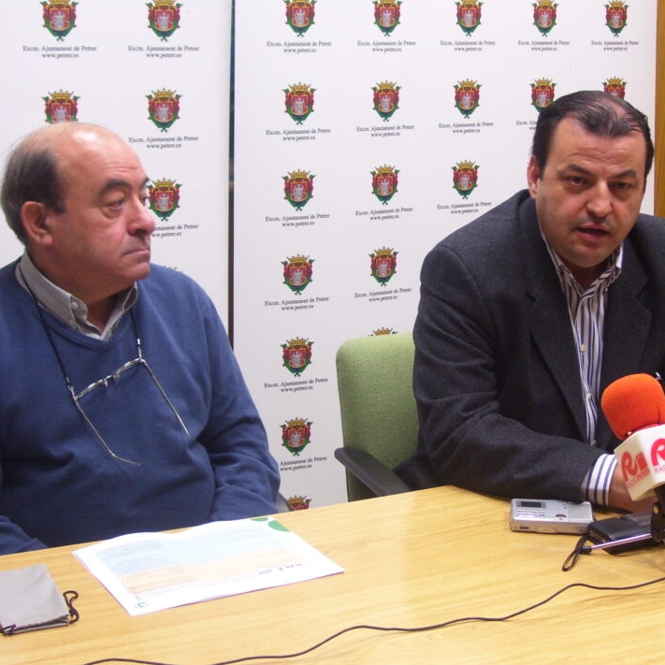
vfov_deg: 25.4
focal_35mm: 68
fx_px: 1478
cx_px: 361
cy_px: 329
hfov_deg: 25.3
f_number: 3.4
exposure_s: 1/20
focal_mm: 9.4
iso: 160
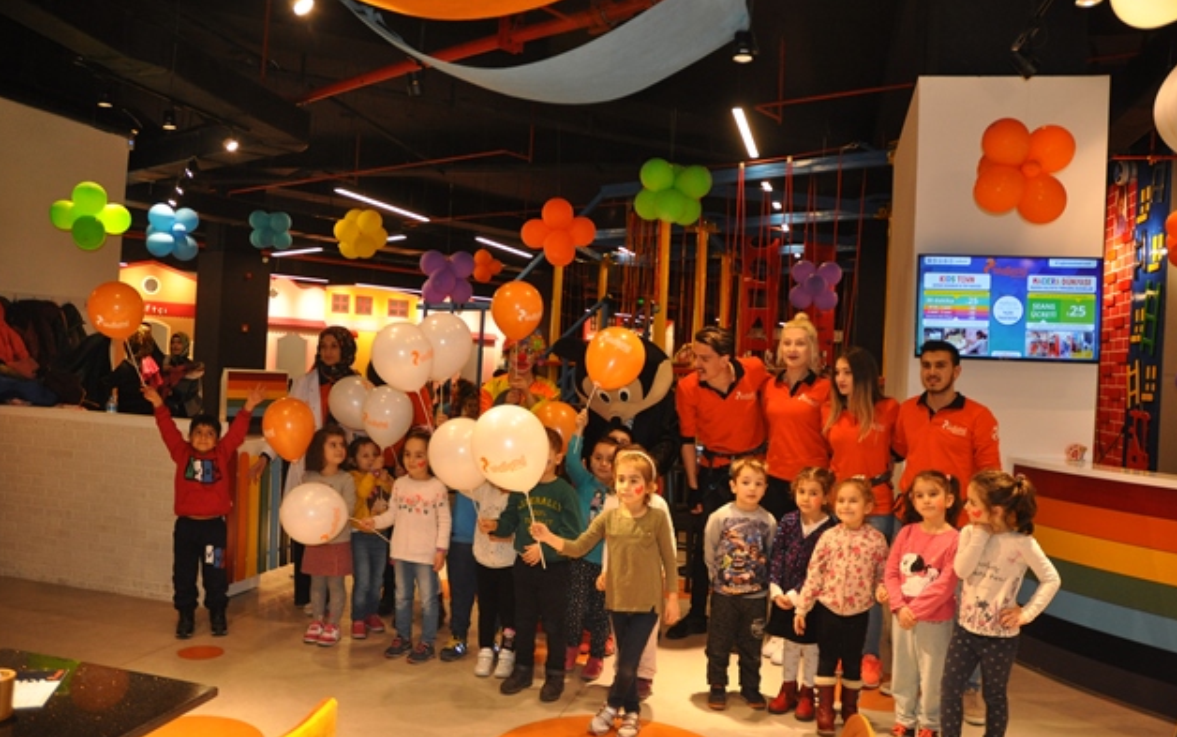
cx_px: 590
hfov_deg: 66.4
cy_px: 367
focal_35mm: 28
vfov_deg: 44.6
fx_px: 898
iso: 800
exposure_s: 1/100
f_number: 3.5
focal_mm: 18
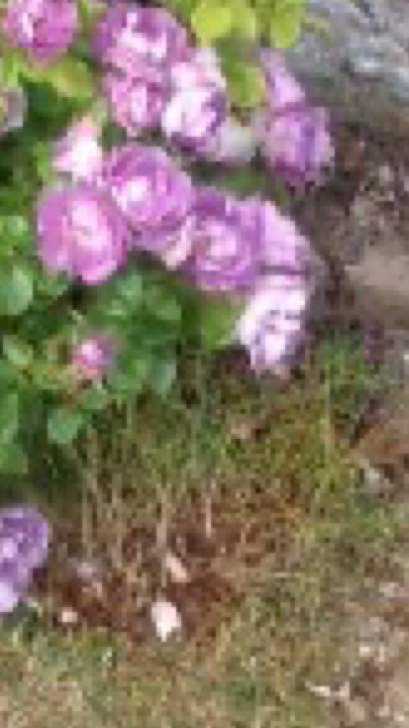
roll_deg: +2.3
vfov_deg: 24.7
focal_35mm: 83
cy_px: 48
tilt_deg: -36.5
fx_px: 1602
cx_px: -151
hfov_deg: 13.9
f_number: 2.4
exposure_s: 1/312
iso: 50
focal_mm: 4.28
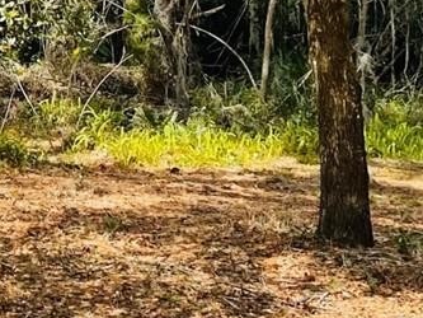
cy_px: -201
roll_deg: -2.4
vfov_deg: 11.3
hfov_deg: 14.4
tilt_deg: +8.5
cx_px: -267
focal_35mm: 125
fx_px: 1528
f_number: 1.6
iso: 32
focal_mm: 5.1
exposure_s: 1/1513
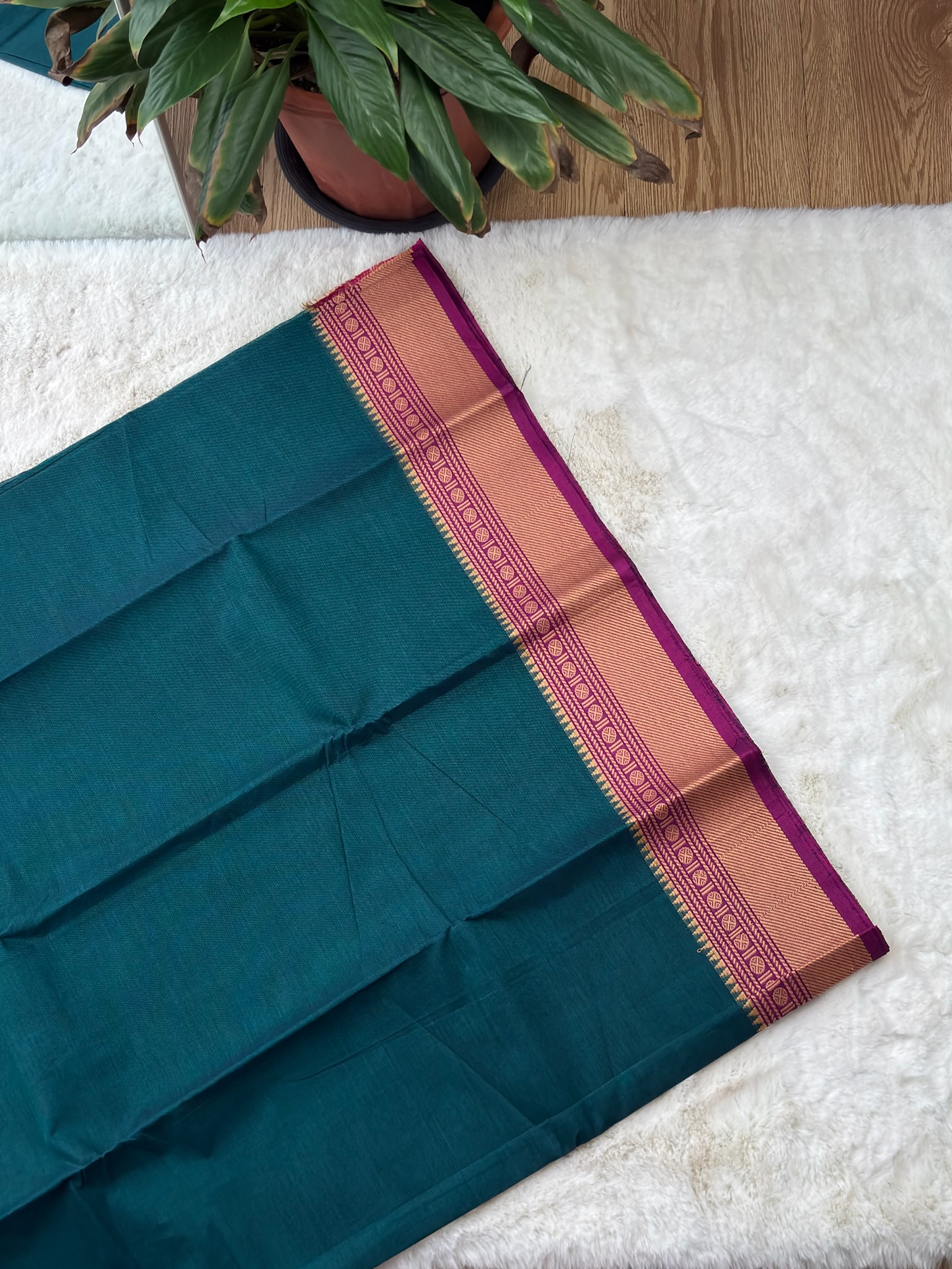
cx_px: 476
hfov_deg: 30.9
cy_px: 634
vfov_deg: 40.4
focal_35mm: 47
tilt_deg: -71.9
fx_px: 1723
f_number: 1.6
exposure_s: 1/238
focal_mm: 5.96
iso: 50
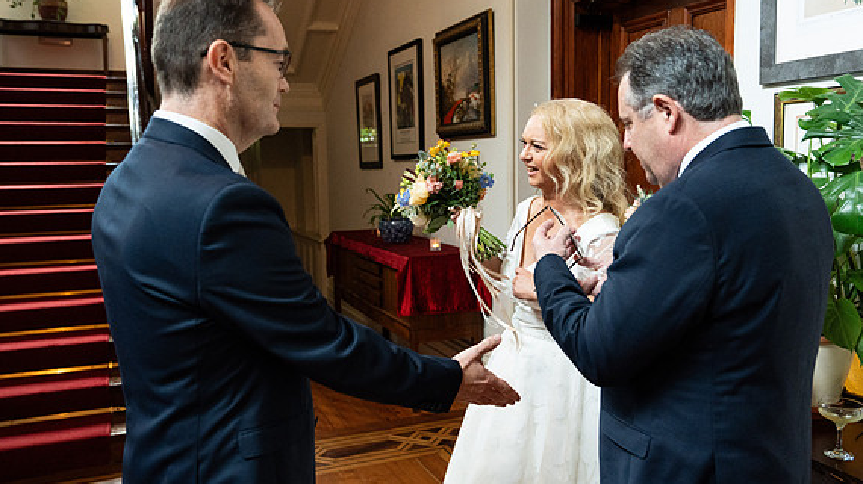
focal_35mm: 32
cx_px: 436
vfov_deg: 36.6
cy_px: 247
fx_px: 732
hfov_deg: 61.0
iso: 5000
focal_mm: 30
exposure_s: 1/200
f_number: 3.5
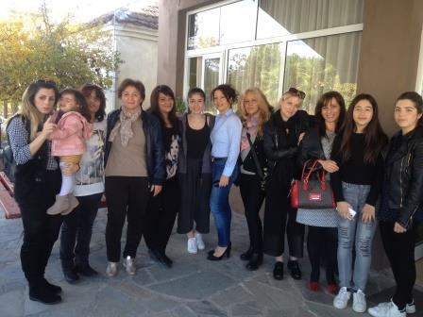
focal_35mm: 35
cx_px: 212
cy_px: 158
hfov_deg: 52.6
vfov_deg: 40.7
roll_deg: -2.0
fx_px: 428
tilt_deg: -10.1
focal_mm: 4.28
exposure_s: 1/100
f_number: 2.4
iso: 64
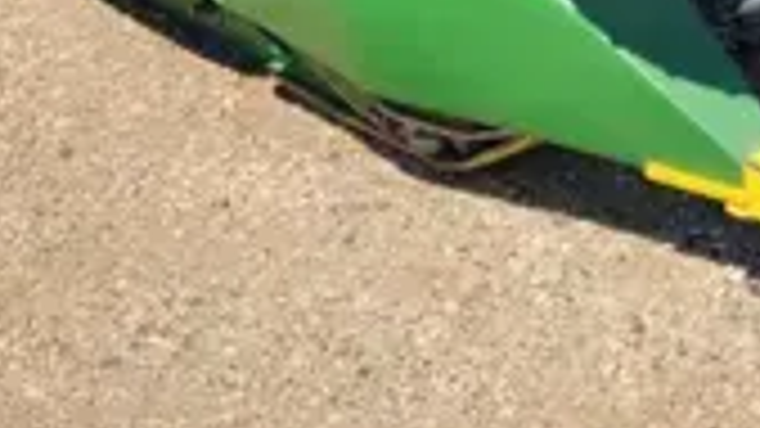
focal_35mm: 95
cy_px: -63
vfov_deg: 12.5
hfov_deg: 19.7
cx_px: 1120
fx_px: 1914
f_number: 1.8
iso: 12
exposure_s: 1/1186
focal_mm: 6.4
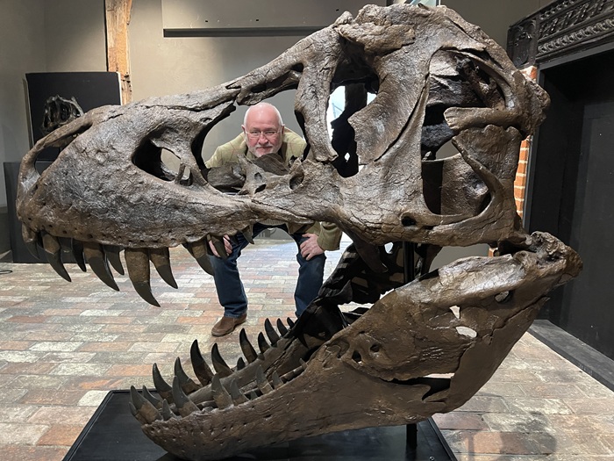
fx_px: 443
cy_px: 230
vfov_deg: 54.9
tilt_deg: -10.8
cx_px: 307
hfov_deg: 69.4
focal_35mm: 25
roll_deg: -0.7
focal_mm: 5.1
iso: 500
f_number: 1.6
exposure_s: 1/33
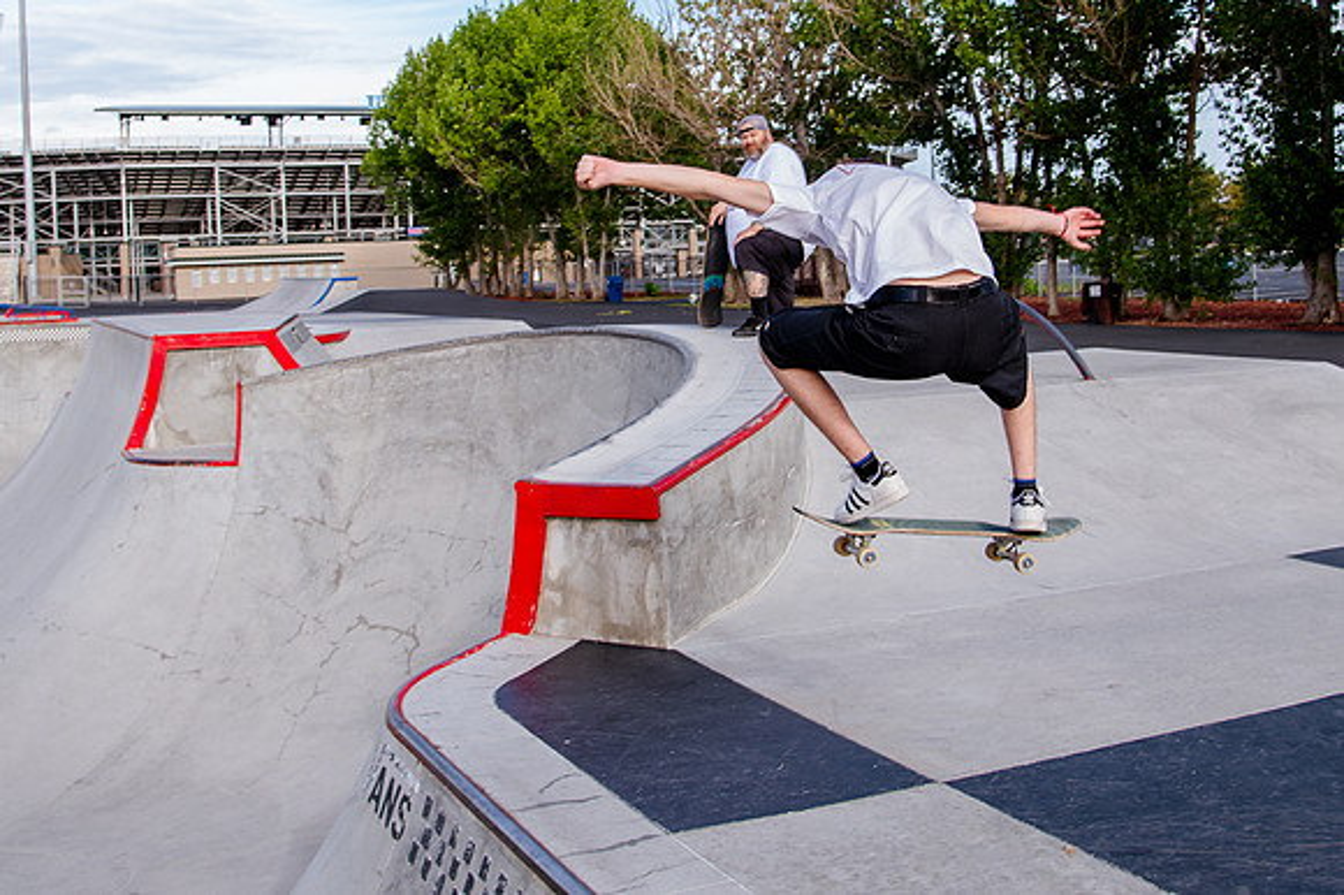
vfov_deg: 32.1
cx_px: 699
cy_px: 280
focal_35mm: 41
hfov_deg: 47.2
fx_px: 1539
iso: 200
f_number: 5
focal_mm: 24
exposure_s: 1/400
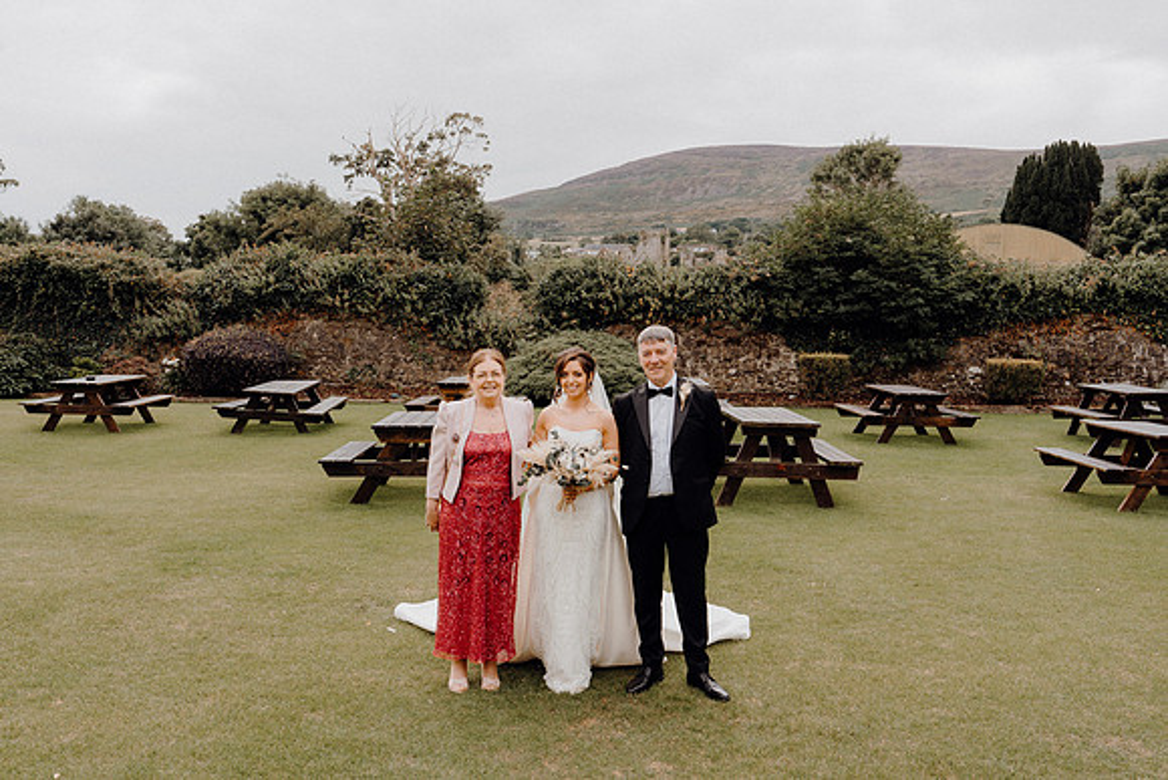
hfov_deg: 57.2
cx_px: 584
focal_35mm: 33
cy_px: 390
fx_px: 1071
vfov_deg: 40.0
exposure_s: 1/160
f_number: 6.3
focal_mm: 33
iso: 125
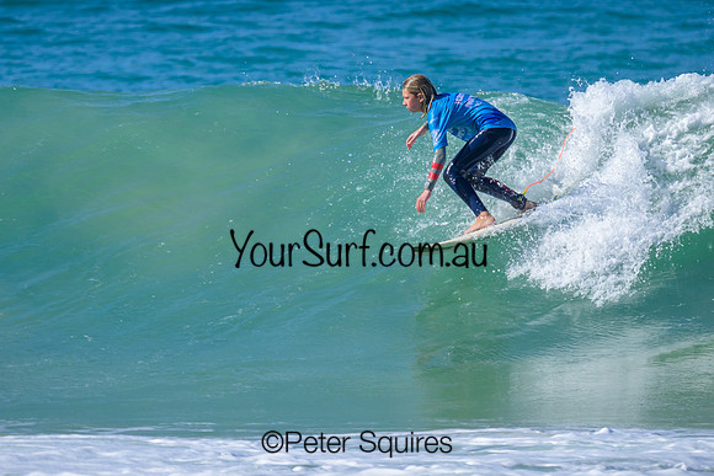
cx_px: 396
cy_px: 208
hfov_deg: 1.9
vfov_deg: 1.3
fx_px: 21789
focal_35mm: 1098
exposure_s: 1/2000
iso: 400
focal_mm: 800
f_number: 6.3
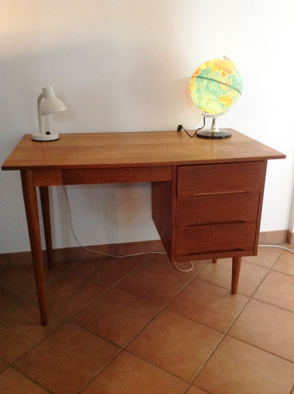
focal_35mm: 35
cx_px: 147
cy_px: 197
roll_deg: +1.8
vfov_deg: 52.7
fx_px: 397
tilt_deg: -20.1
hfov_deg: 40.6
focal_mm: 4.28
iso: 500
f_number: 2.4
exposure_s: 1/15
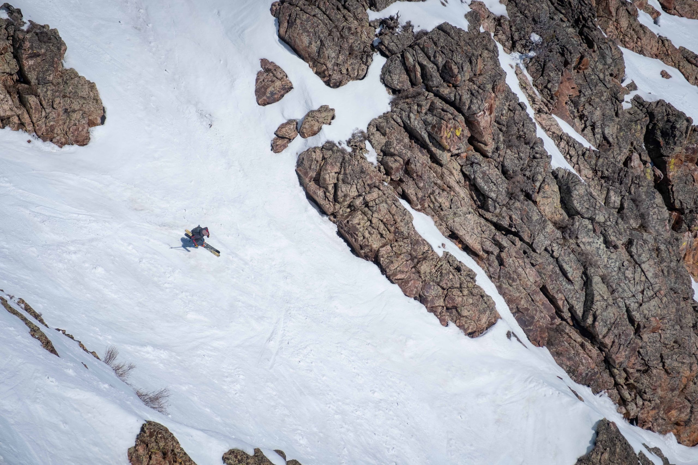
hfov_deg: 24.5
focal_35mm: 83
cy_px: 232
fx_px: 1609
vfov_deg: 16.5
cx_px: 349
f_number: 5.6
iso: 200
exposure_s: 1/2000
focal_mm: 55
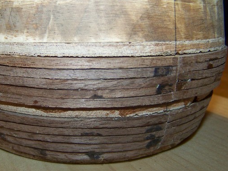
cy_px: 82
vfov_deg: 30.3
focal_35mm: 48
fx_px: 316
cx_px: 90
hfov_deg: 39.5
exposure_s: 1/30
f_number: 2.8
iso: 200
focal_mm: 6.3
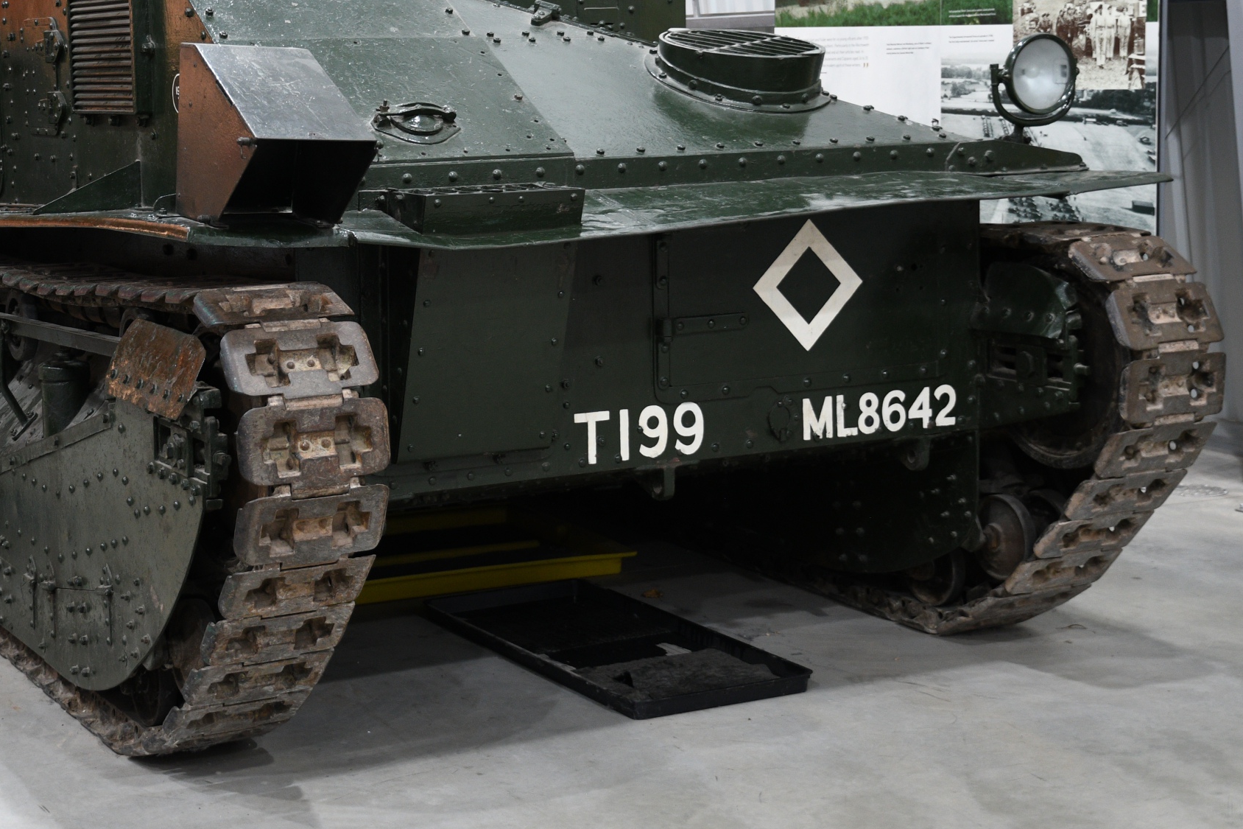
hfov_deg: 31.2
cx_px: 434
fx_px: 2209
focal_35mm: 64
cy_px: 256
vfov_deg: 21.1
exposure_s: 1/15
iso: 640
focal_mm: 30
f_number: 3.2
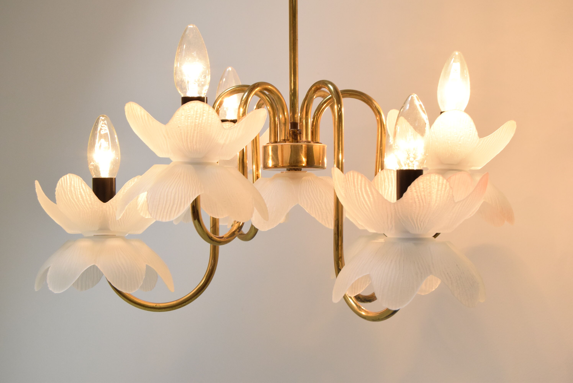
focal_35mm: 69
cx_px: 286
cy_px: 192
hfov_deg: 29.2
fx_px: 1099
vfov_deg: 19.8
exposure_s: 1/250
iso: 1600
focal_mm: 46
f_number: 8
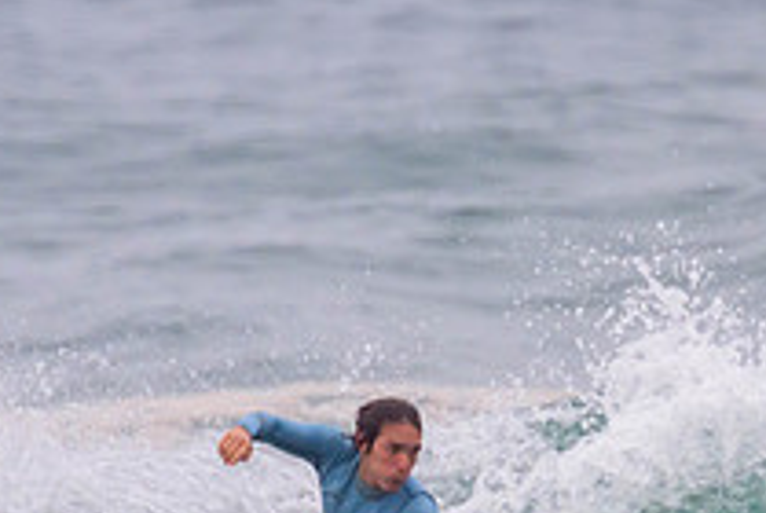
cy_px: 556
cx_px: 393
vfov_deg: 0.5
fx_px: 56188
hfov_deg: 0.8
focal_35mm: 2637
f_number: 11
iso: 1400
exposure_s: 1/2000
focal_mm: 800
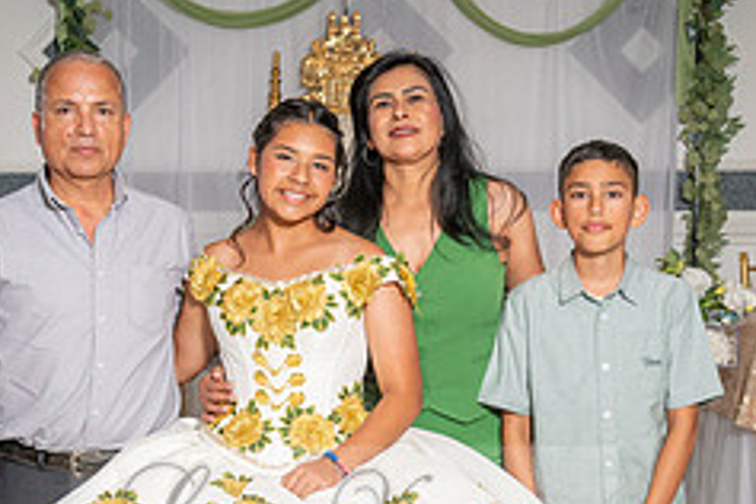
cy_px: 522
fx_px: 1953
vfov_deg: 14.4
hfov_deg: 21.9
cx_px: 348
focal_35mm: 93
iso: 200
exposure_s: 1/200
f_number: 6.3
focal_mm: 38
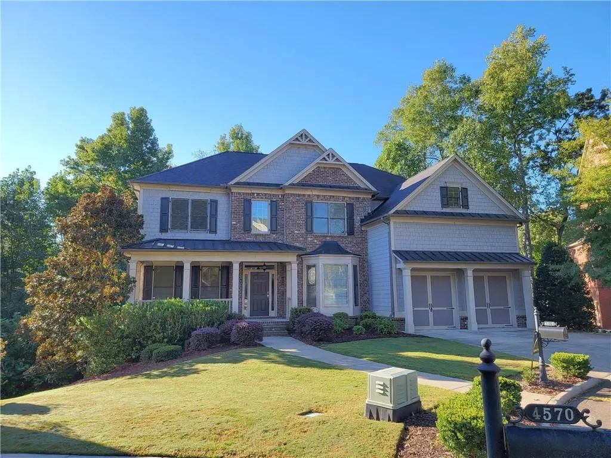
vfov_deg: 56.8
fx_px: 424
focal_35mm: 24
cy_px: 229
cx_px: 306
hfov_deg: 71.6
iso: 16
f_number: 1.8
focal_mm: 6.7
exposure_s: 1/310
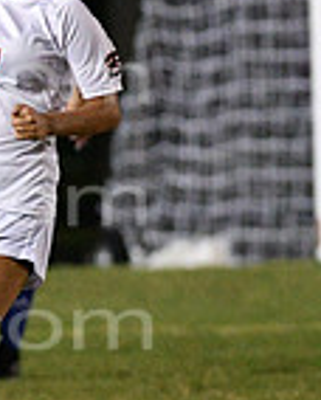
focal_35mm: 1726
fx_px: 20453
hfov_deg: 0.9
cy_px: 145
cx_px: -484
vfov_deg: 1.1
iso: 10000
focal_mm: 300
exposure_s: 1/640
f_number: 3.5
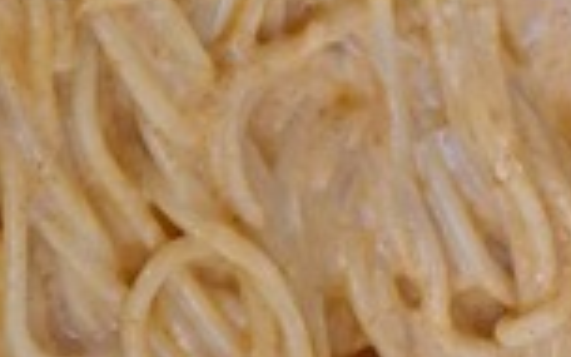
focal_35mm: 148
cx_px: 297
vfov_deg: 7.8
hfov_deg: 14.1
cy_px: -676
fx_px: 2303
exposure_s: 1/20
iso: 1250
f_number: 1.8
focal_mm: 5.54
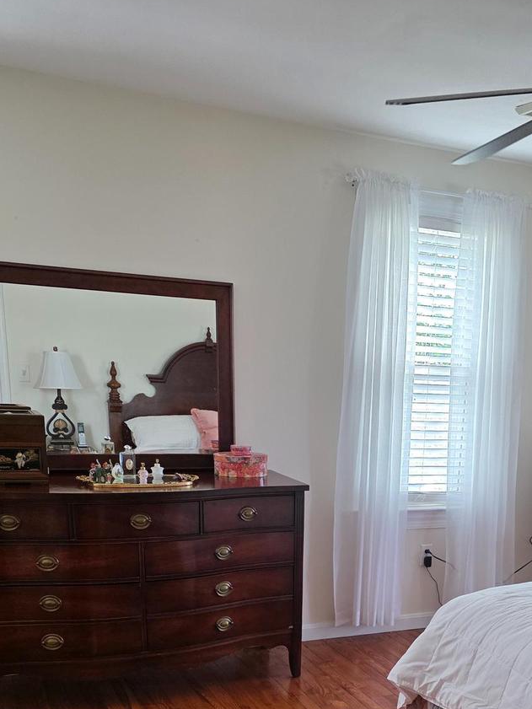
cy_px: 622
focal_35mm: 42
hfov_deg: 33.6
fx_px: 860
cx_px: 404
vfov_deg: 41.6
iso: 160
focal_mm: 6.3
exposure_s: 1/120
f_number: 1.7
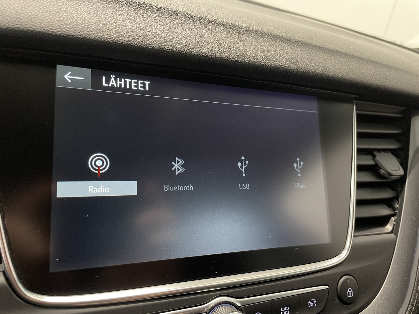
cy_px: 157
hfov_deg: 67.3
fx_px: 315
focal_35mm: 26
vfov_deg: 53.1
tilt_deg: -20.6
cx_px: 210
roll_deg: -11.0
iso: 500
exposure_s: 1/40
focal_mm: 4.2
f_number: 1.6
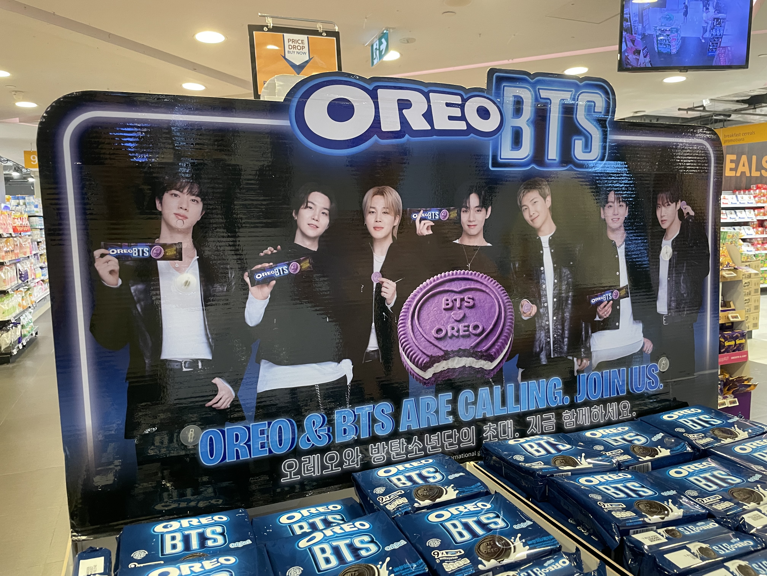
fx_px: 576
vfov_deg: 53.1
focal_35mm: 26
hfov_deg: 67.3
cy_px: 288
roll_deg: +1.4
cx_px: 384
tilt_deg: -6.1
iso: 320
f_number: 1.6
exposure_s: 1/50
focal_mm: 4.2
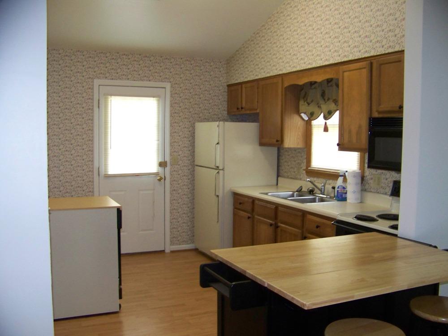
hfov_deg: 51.4
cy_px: 168
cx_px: 224
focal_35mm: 36
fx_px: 466
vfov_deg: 39.7
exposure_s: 1/30
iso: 200
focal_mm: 5.85
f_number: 2.8
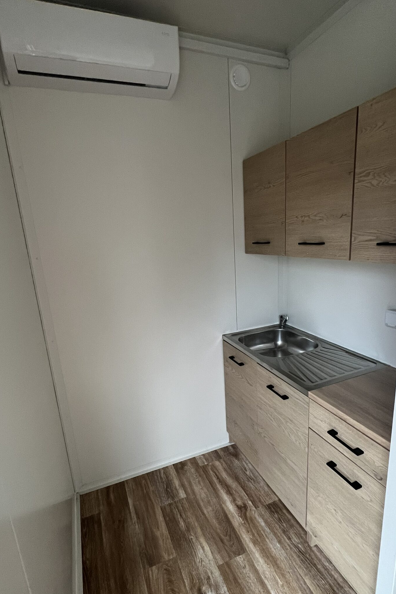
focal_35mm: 17
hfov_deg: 70.3
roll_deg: +3.7
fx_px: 281
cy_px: 303
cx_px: 184
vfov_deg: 93.3
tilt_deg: -12.5
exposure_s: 1/60
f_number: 1.8
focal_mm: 1.57
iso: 320
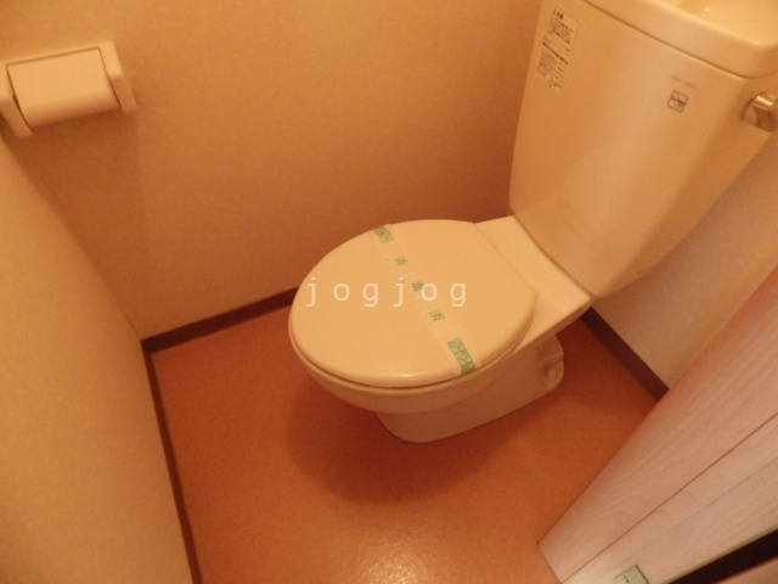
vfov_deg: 61.1
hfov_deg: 76.4
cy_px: 292
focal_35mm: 22
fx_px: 494
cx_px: 389
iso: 800
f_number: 3.1
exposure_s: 1/45
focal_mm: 4
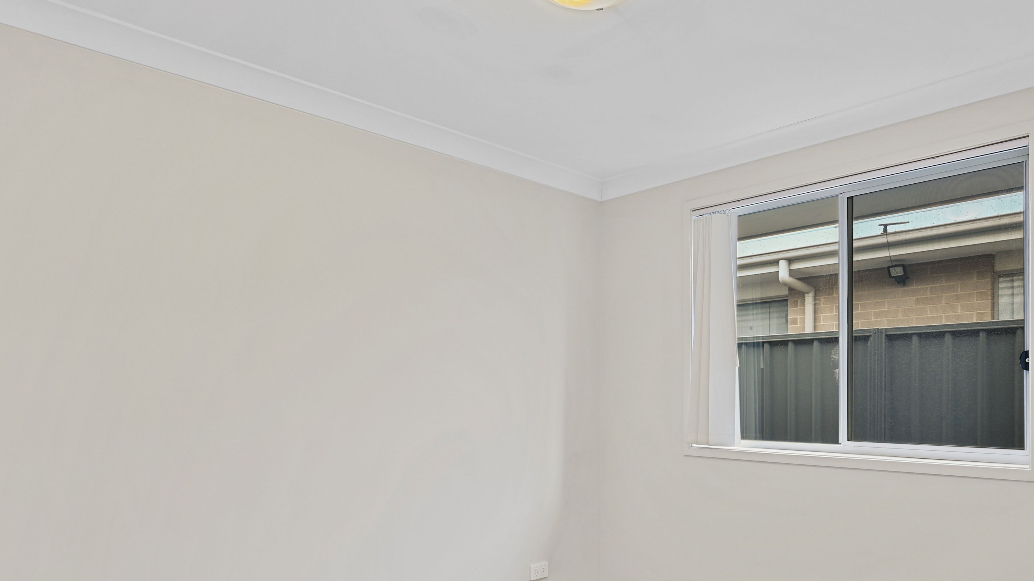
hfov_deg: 76.1
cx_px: 565
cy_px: 455
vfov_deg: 45.5
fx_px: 658
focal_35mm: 24
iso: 100
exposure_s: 1/2.5
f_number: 4.5
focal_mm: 14
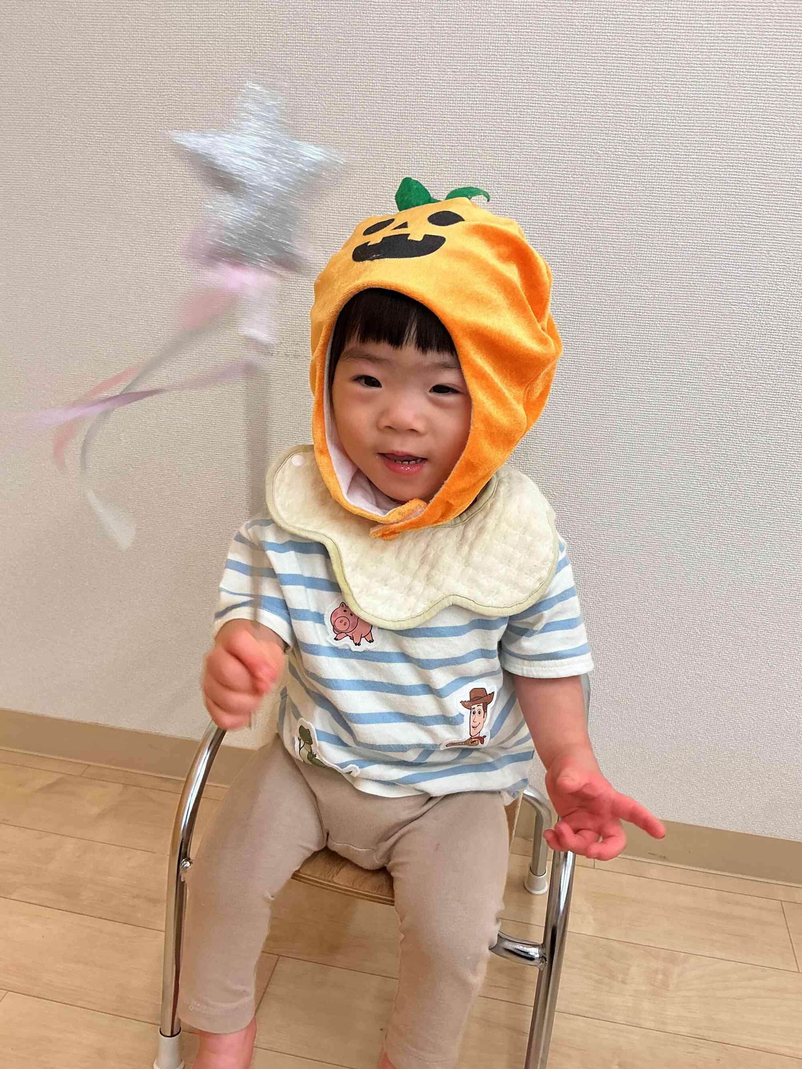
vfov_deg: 61.7
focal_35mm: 29
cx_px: 401
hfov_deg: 48.2
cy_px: 534
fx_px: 896
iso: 50
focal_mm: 3
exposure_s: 1/100
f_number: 1.8
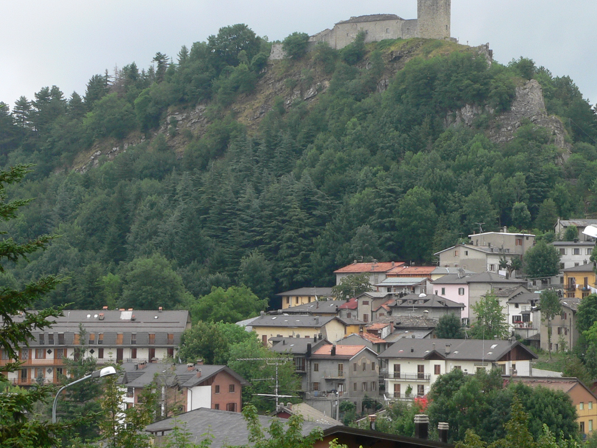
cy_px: 173
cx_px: 381
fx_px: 1793
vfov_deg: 14.2
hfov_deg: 18.9
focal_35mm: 104
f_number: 8
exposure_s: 1/80
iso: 100
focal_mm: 11.6
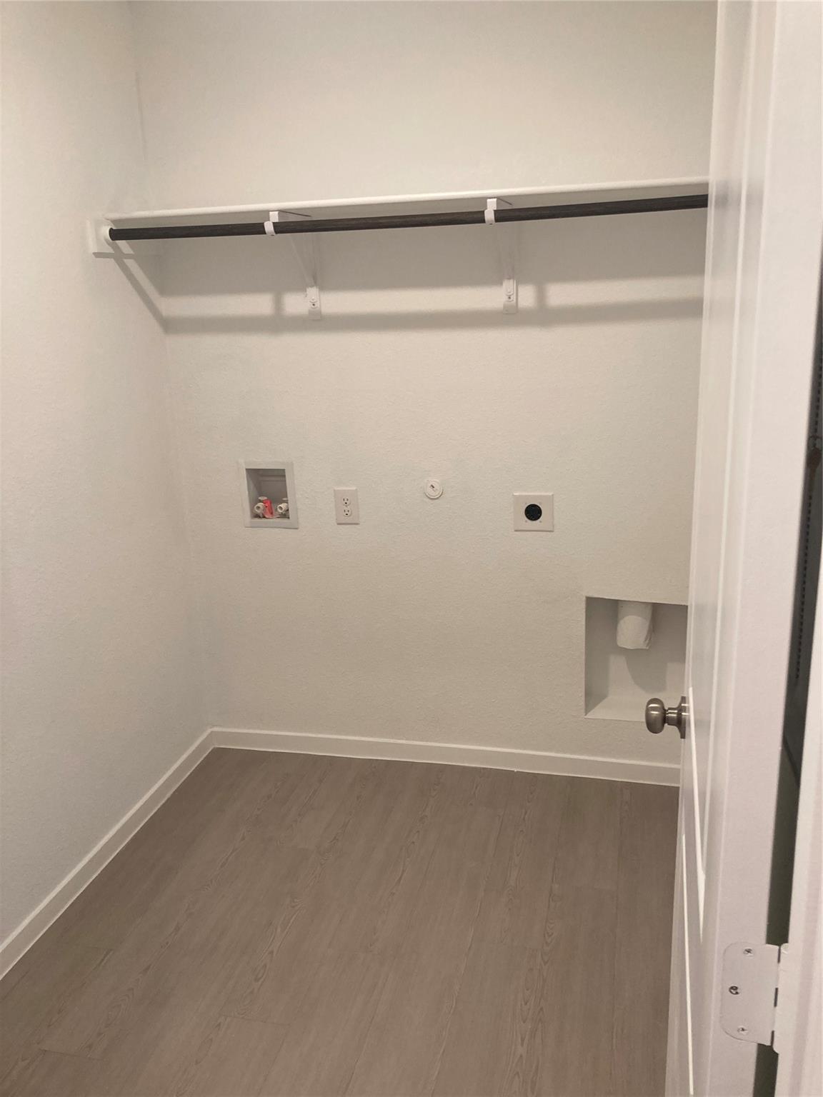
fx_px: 888
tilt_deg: -15.2
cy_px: 548
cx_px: 412
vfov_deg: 63.4
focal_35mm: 28
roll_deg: +0.8
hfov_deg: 49.7
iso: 80
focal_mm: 3.99
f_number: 1.8
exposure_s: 1/60
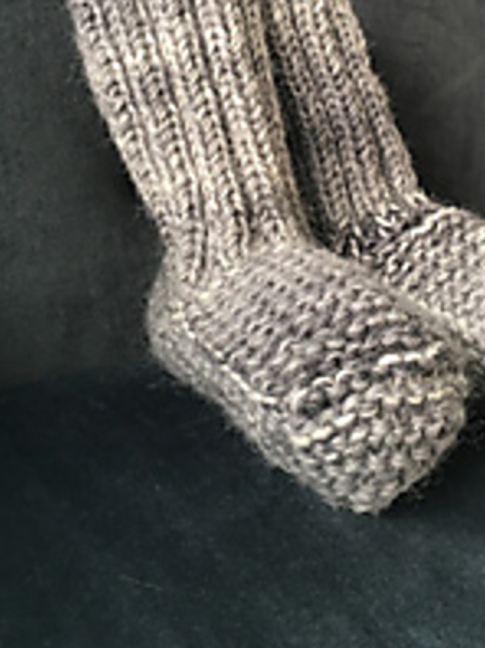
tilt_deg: -15.2
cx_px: 320
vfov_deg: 39.2
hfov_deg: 30.7
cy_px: 148
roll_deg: -6.1
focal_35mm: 47
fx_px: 878
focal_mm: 4.15
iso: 50
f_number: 2.2
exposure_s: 1/30
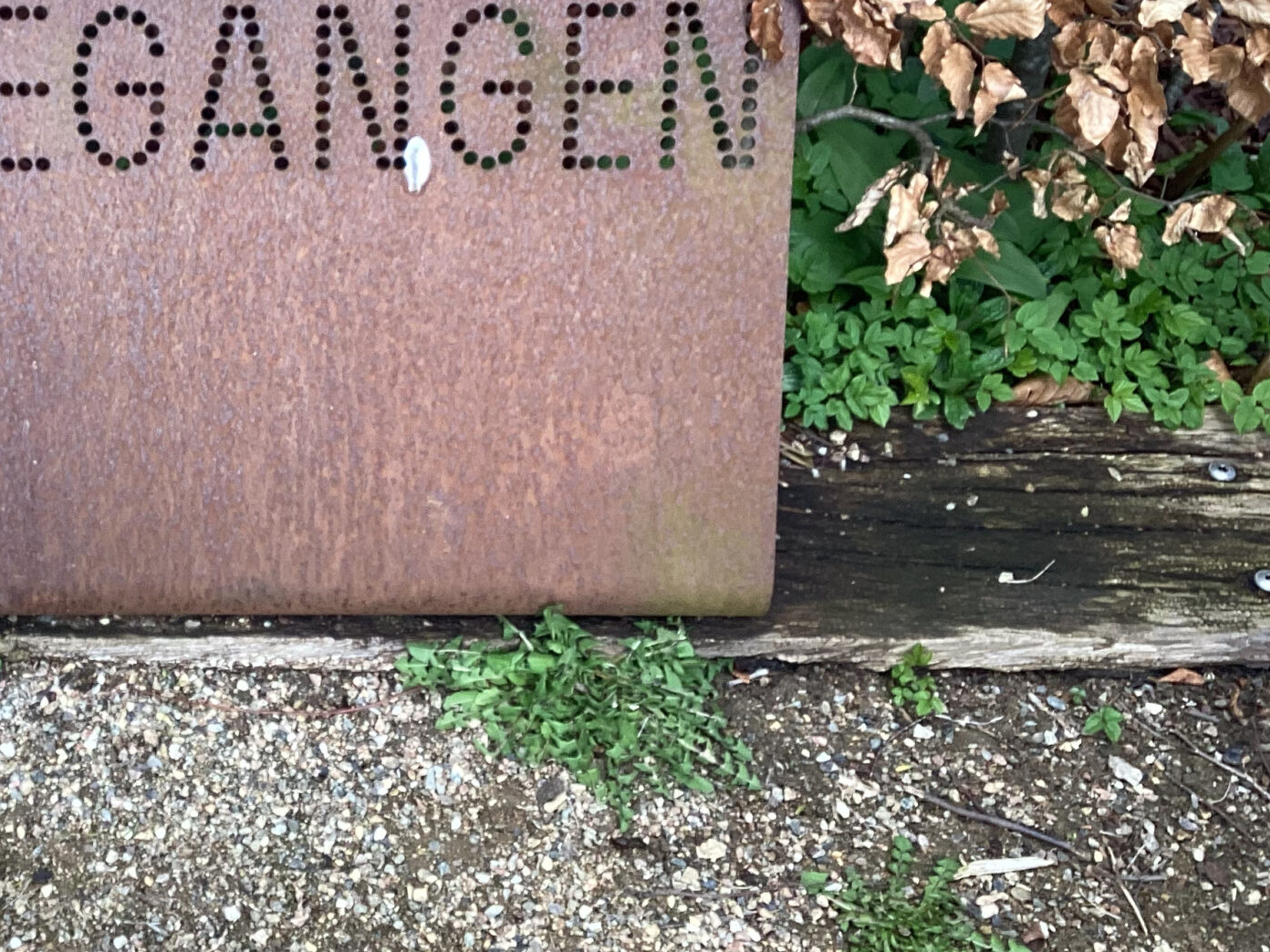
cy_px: 308
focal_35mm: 57
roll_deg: +1.7
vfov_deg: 25.5
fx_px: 2091
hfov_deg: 32.5
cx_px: 189
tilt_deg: -38.5
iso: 25
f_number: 2.4
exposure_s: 1/233
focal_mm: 3.3
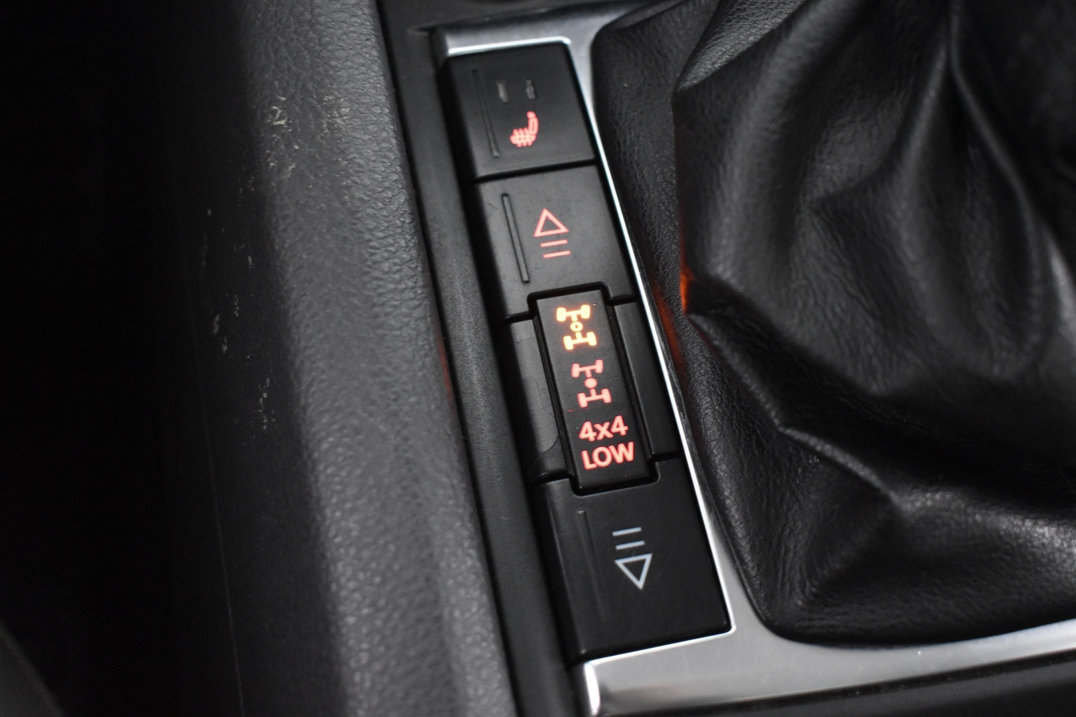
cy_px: 358
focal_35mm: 38
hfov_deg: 51.3
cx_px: 538
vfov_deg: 35.5
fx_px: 1121
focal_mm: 25
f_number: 4
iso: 3200
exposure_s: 1/13
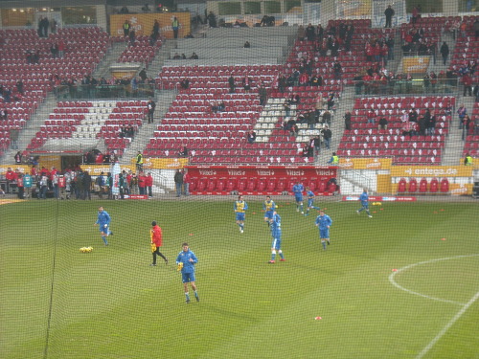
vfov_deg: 14.1
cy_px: 180
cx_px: 240
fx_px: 1453
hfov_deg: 18.7
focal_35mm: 105
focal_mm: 17.1
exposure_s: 1/60
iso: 95
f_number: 4.7
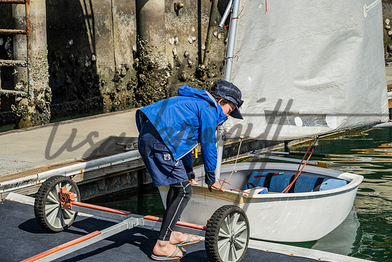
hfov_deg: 21.0
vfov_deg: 14.1
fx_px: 1056
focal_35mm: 97
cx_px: 196
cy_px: 131
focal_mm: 97
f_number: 10
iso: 250
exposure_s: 1/200
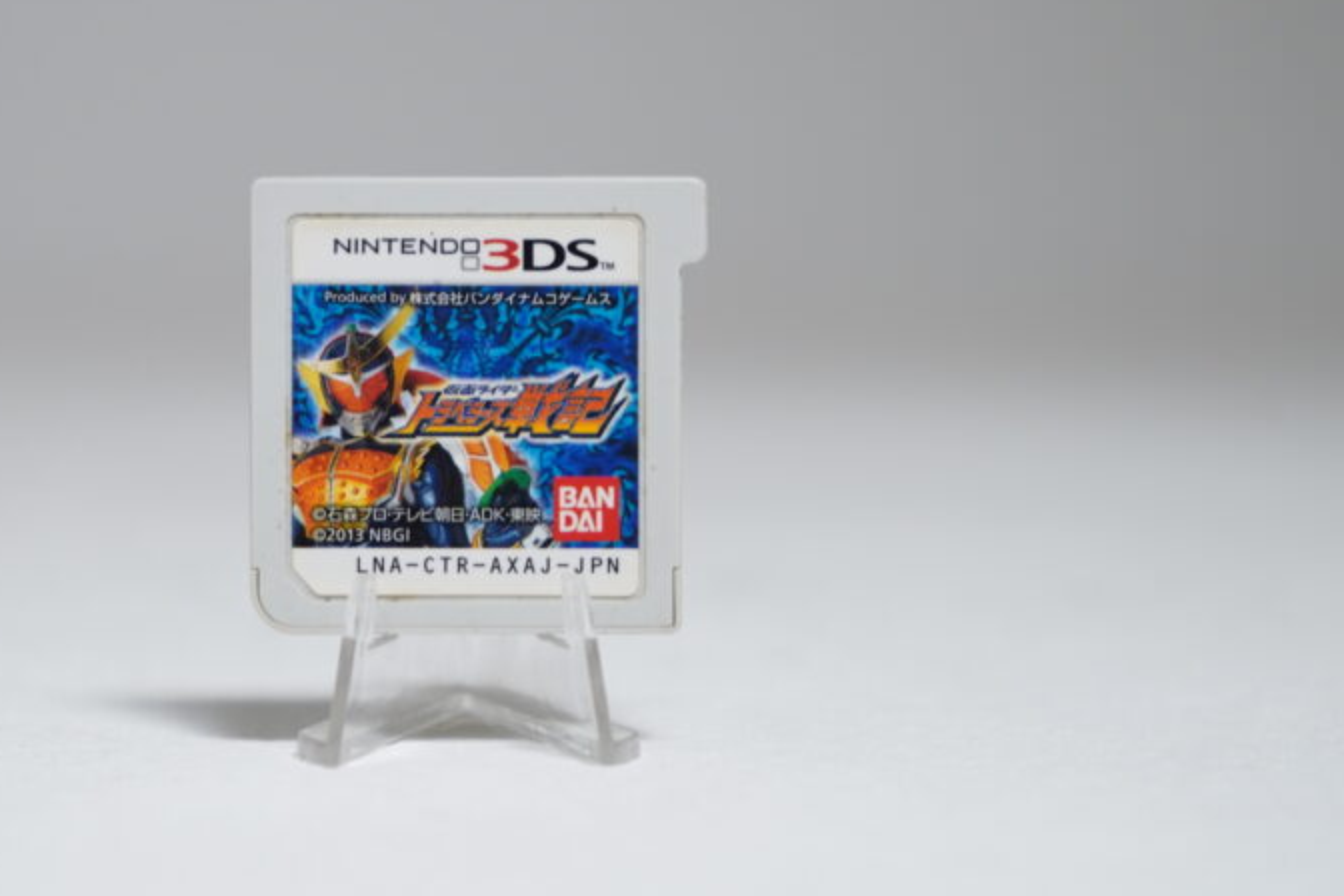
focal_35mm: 109
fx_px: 4069
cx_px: 466
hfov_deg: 18.7
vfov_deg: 12.6
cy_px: 356
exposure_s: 1/40
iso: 640
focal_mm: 61
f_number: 5.6
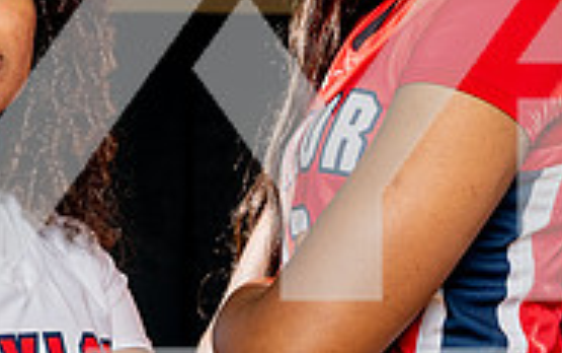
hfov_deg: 13.7
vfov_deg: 8.6
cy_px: 135
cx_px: 463
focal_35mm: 152
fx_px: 2330
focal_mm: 46
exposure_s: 1/250
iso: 320
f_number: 5.6
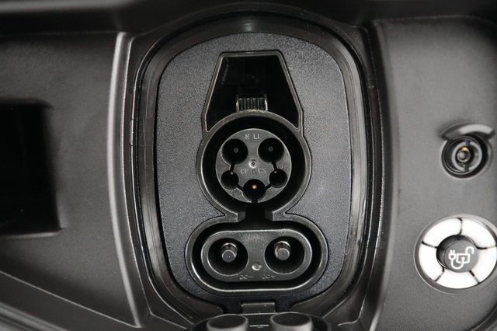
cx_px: 248
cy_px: 166
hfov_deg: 71.5
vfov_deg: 51.2
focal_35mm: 25
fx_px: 345
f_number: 2.8
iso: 12800
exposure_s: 1/40
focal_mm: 25
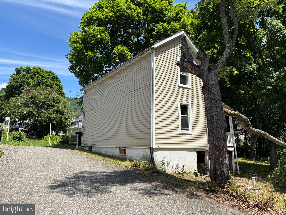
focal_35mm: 24
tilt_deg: +11.0
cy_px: 108
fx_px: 198
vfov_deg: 56.8
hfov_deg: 71.6
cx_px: 143
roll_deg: -0.5
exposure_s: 1/3279
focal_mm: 6.76
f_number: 1.78
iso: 80
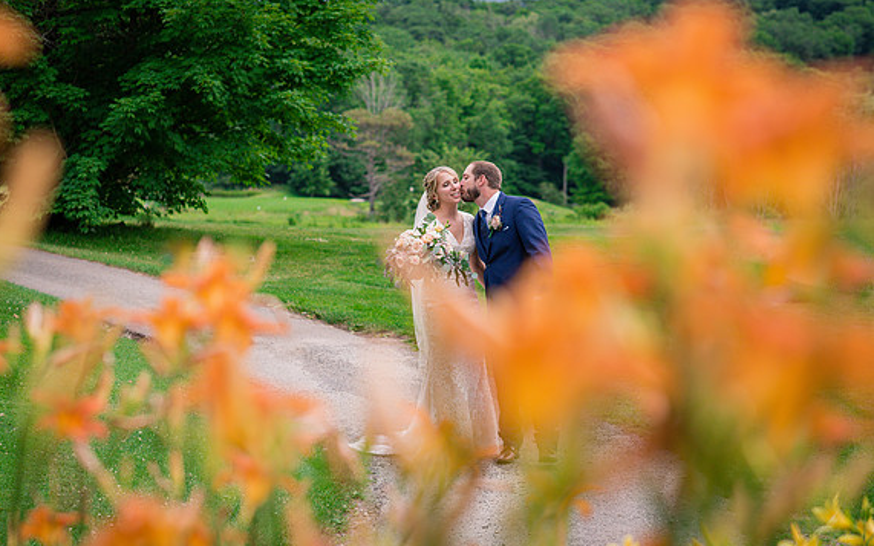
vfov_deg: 14.9
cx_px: 436
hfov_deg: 23.6
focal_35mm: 88
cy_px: 267
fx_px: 2096
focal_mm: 85
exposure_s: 1/3200
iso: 400
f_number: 3.5
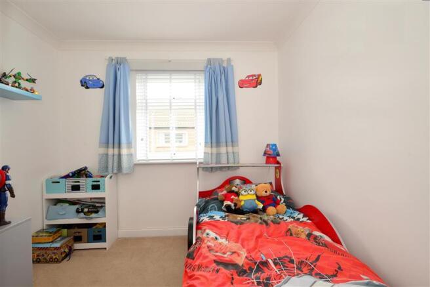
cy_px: 144
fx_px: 179
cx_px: 215
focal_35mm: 15
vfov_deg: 77.3
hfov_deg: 100.4
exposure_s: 1/2.5
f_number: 11
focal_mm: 10
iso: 200
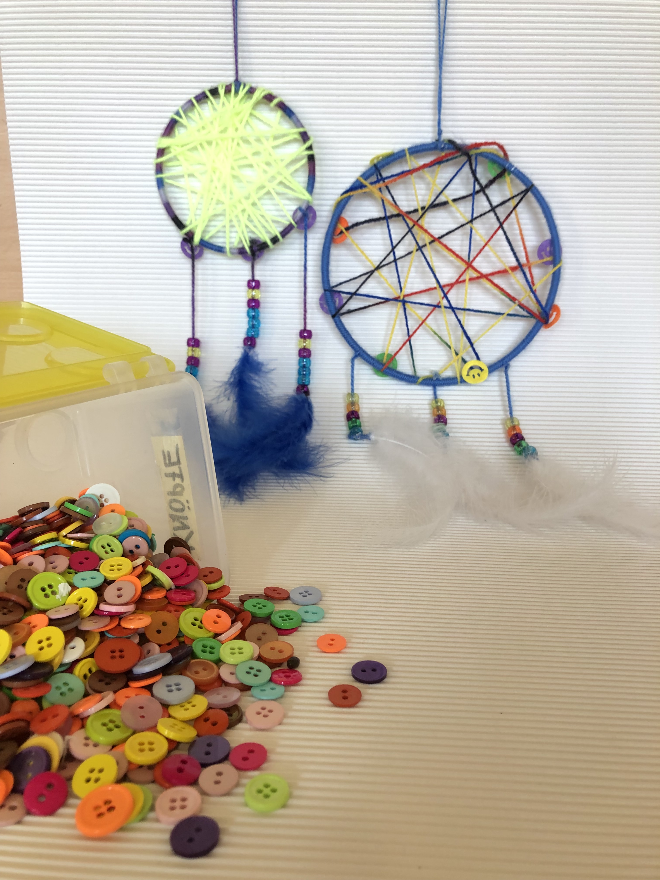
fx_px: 712
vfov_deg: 63.4
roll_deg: -0.6
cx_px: 330
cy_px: 440
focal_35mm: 28
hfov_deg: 49.7
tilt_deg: -17.5
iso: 25
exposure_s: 1/33
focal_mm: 3.99
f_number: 1.8
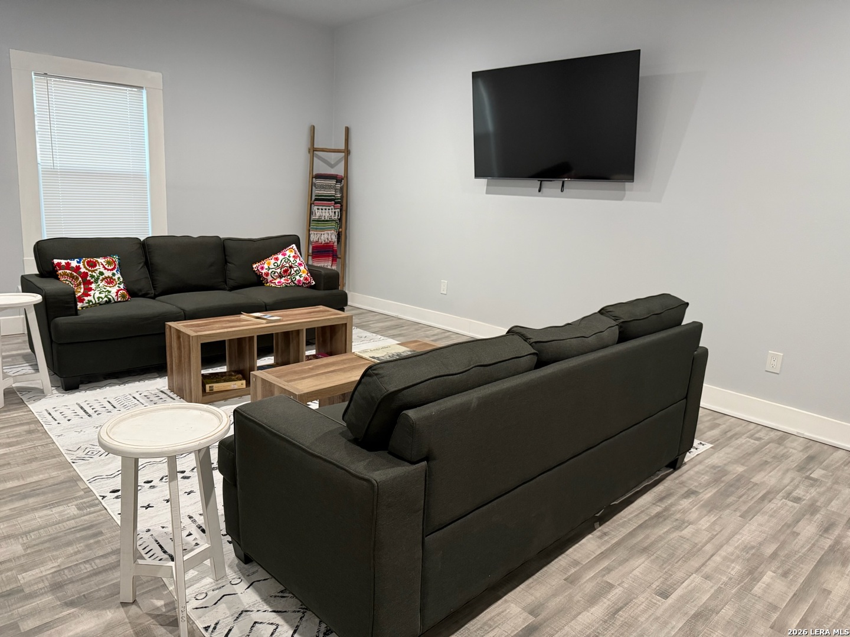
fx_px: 589
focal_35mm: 24
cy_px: 318
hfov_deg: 71.6
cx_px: 425
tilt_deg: -11.9
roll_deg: -2.6
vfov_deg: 56.8
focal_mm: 6.76
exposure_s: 1/60
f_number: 1.78
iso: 400
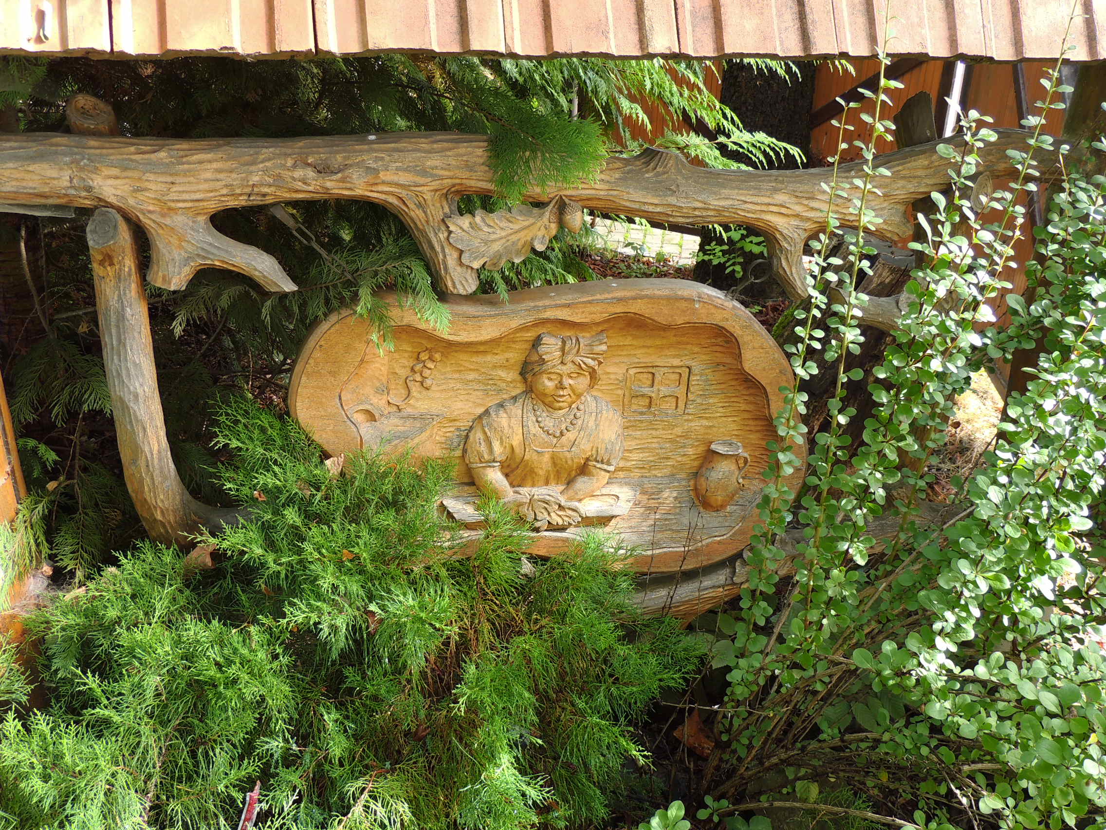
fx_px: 1054
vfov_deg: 42.9
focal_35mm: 33
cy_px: 415
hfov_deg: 55.4
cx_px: 553
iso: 125
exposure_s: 1/50
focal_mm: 5.8
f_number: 3.2
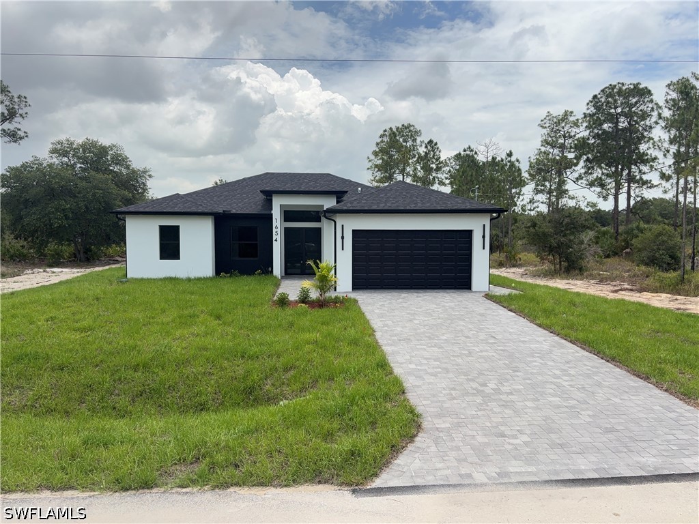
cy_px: 262
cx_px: 350
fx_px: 525
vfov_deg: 53.1
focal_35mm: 26
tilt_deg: -3.8
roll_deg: +0.0
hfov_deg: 67.3
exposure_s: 1/4065
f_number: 1.6
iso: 50
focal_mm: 5.96
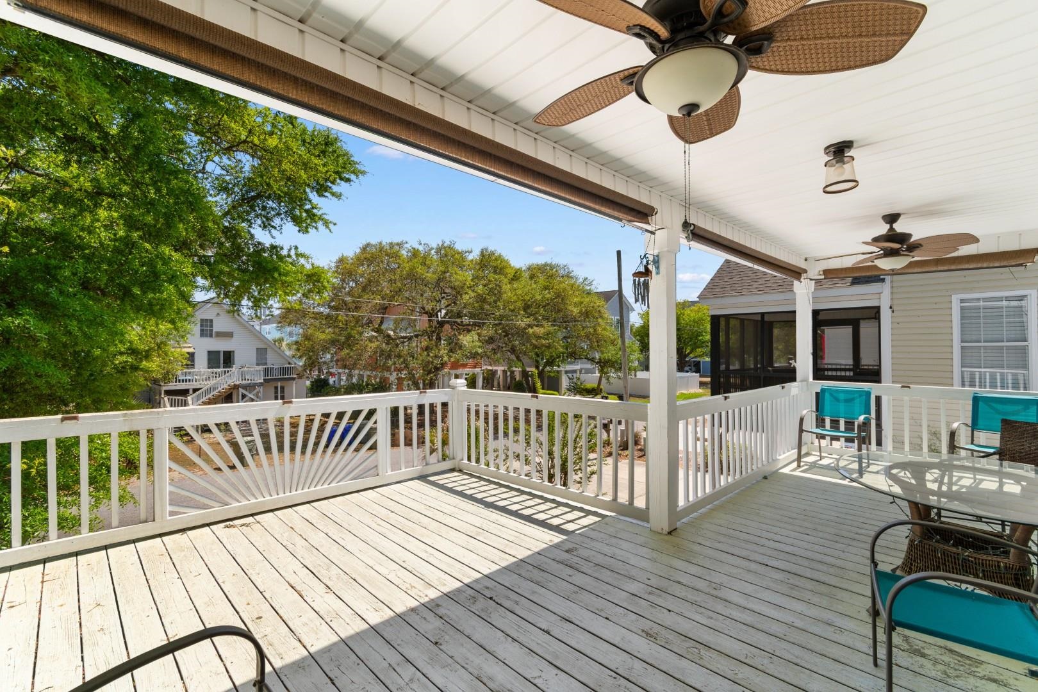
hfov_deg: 100.4
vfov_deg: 77.3
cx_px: 519
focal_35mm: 15
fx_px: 432
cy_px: 346
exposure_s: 1/160
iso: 100
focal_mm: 10
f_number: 6.3
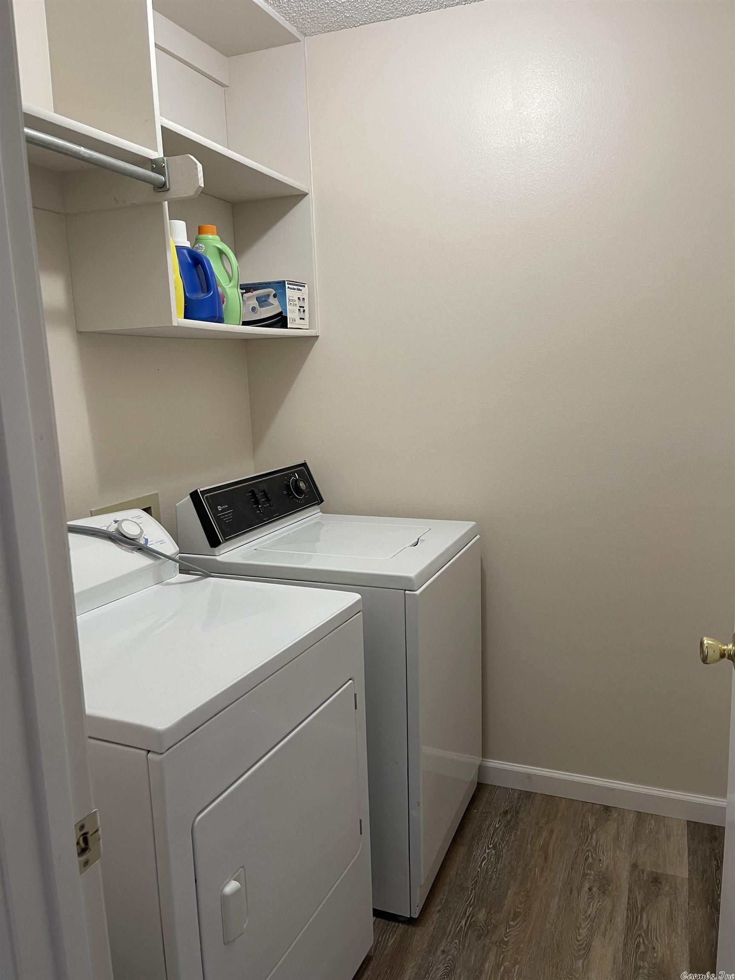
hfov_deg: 53.1
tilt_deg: -7.8
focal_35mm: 26
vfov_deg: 67.3
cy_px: 490
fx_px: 736
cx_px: 368
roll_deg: +0.5
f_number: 1.6
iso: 100
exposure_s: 1/60
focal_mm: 5.1
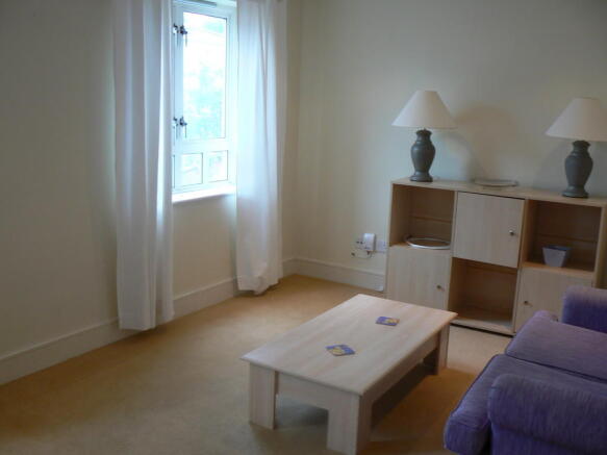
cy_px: 228
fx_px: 631
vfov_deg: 39.6
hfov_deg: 51.4
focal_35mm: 36
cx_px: 304
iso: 100
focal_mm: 6
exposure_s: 1/30
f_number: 2.8
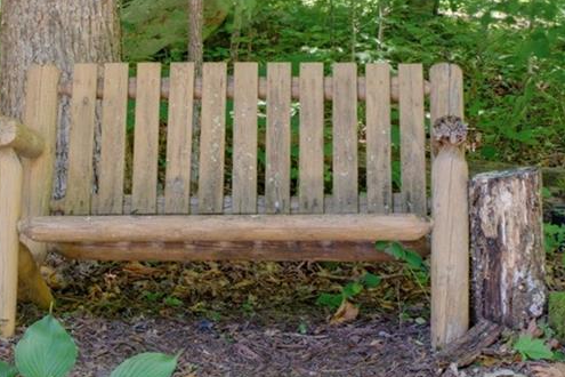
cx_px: 239
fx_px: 1946
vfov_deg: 11.0
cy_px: 82
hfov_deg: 16.5
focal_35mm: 124
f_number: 8
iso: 100
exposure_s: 1/1.25
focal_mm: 20
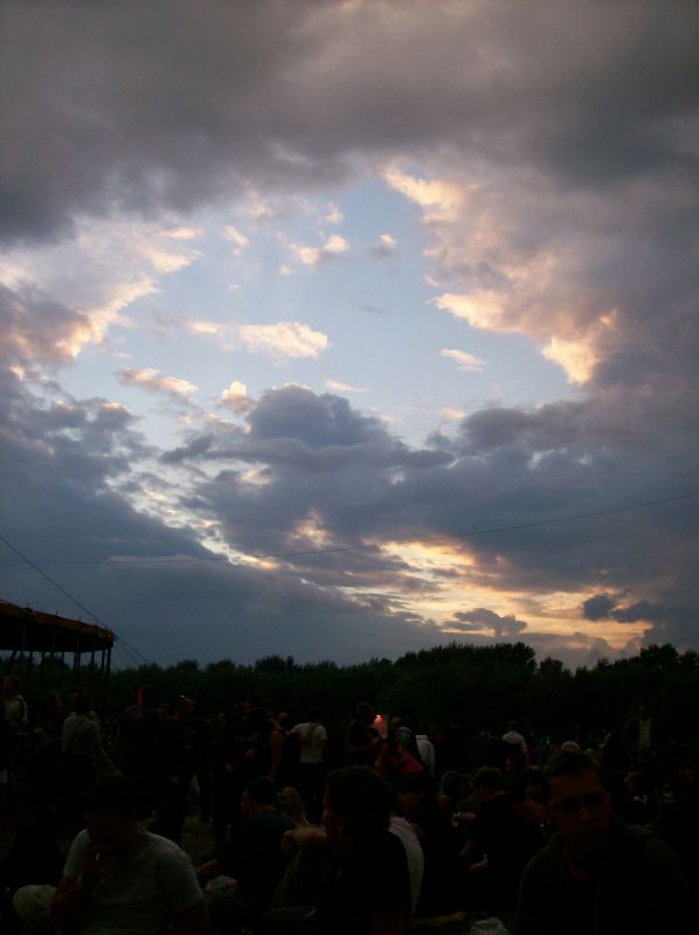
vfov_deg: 51.4
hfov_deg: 39.6
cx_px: 350
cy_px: 468
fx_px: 971
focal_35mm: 36
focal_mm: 6
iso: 80
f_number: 2.7
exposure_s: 1/427
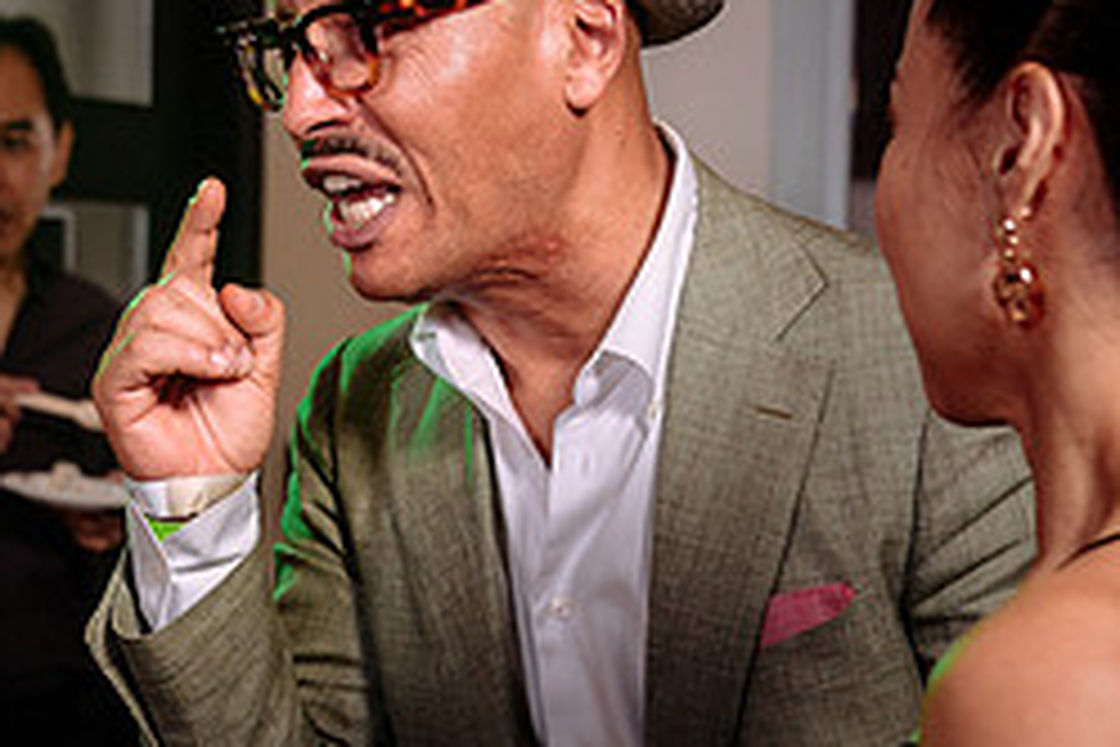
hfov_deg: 17.5
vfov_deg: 11.7
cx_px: 460
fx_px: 3640
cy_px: 428
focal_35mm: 117
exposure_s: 1/100
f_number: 4.5
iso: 500
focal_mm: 46
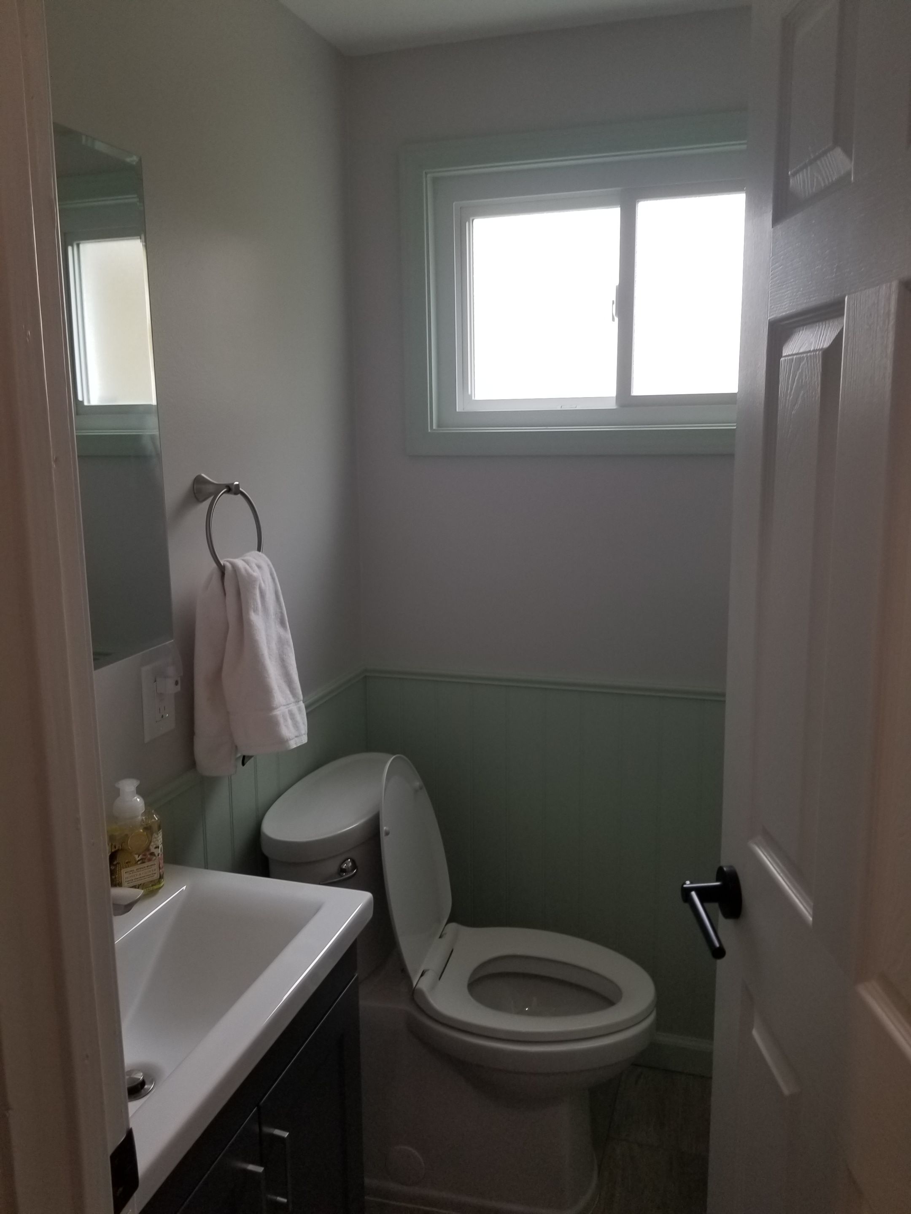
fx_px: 912
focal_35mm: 26
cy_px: 607
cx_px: 456
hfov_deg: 53.1
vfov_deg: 67.3
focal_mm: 4.25
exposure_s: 1/60
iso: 64
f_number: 1.7
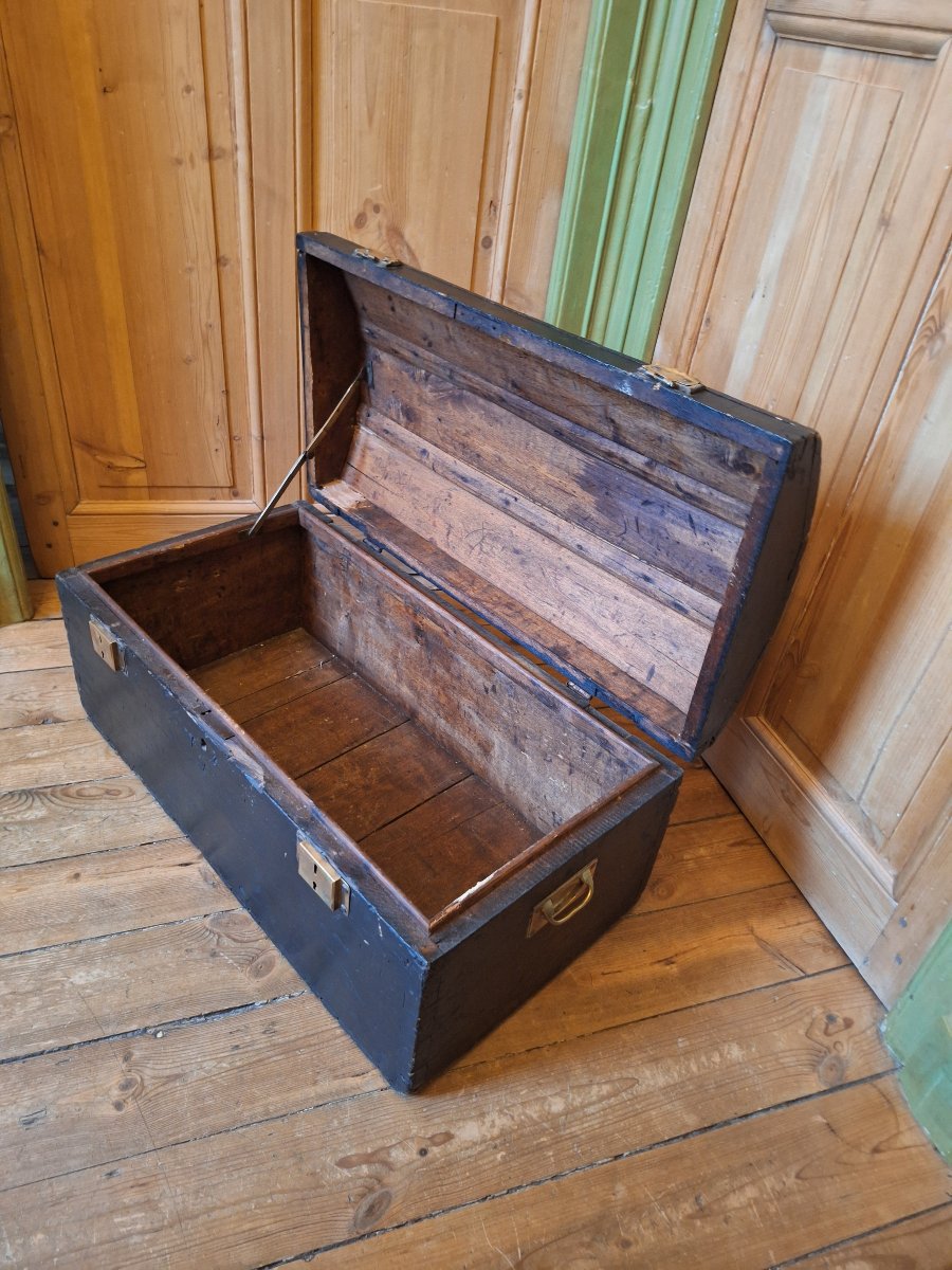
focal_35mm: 23
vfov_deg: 73.9
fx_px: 843
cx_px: 476
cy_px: 635
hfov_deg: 58.9
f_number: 1.8
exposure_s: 1/20
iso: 500
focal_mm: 5.54
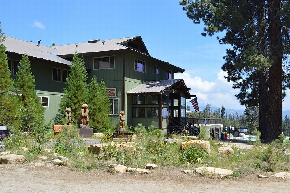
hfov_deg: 49.6
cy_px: 96
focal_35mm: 39
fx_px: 314
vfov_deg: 34.2
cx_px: 145
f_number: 8
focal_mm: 26
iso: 100
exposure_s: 1/250
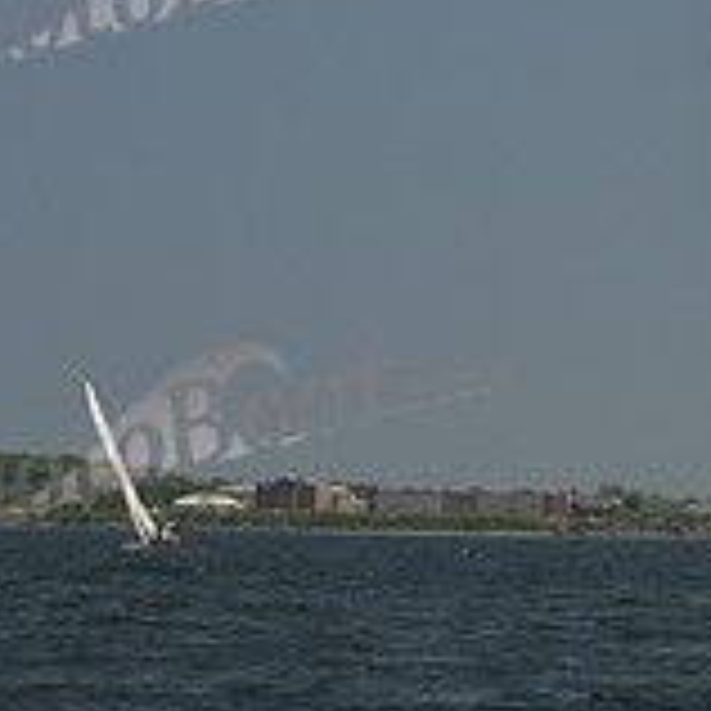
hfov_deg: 7.9
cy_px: -320
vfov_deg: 7.9
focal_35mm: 219
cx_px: 749
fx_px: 5089
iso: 280
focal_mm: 70
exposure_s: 1/800
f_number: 8
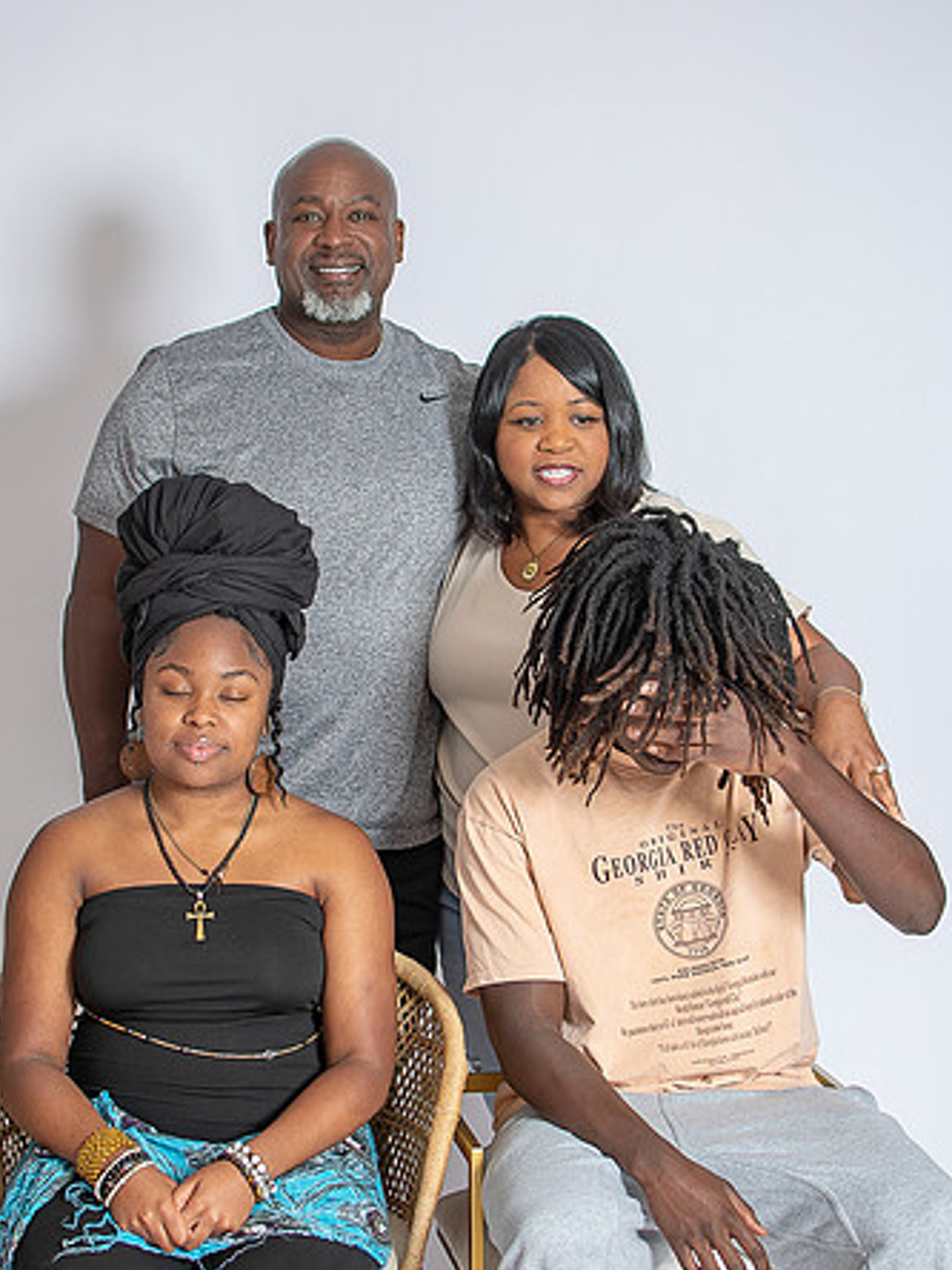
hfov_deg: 19.4
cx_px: 429
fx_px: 2787
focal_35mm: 76
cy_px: 641
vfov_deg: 25.7
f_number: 2.8
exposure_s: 1/250
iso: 100
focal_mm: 35
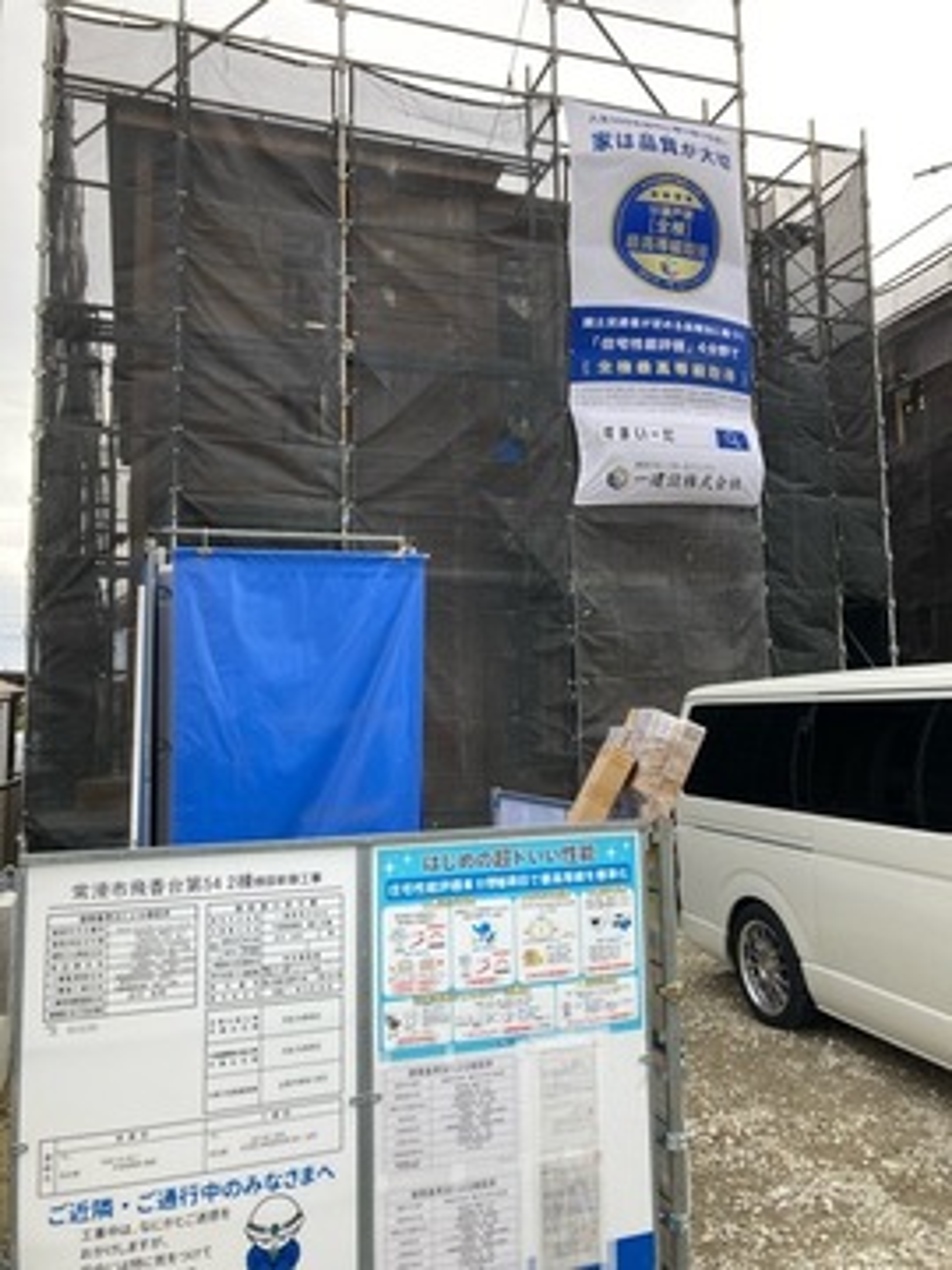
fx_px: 1027
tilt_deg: +8.6
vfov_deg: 63.4
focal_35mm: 28
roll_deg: -1.0
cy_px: 635
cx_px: 476
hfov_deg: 49.7
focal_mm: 3.99
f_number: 1.8
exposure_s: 1/154
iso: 20
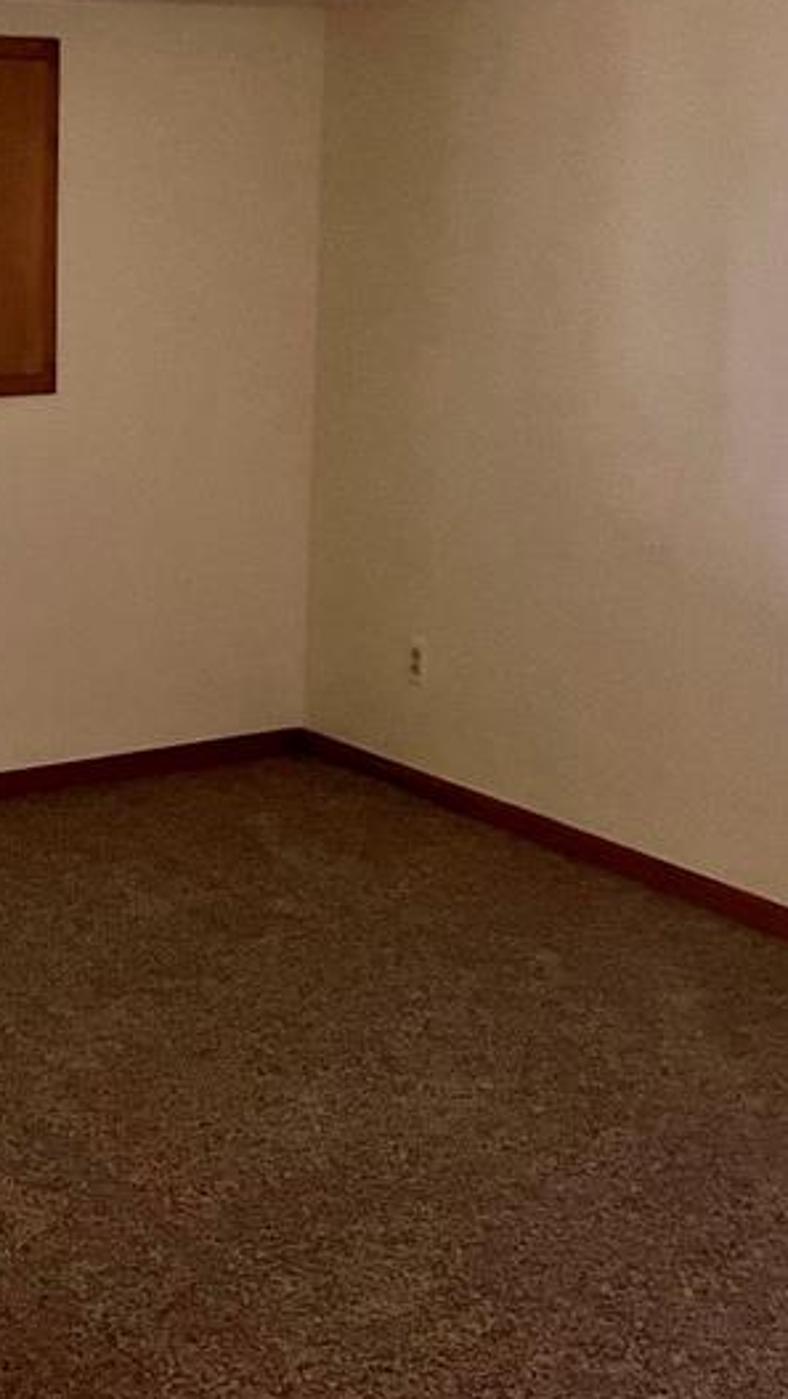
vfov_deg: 37.5
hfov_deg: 20.9
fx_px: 2040
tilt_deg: -7.6
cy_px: 478
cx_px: -58
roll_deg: +0.4
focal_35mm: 55
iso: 640
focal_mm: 5.1
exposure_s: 1/30
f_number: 1.6
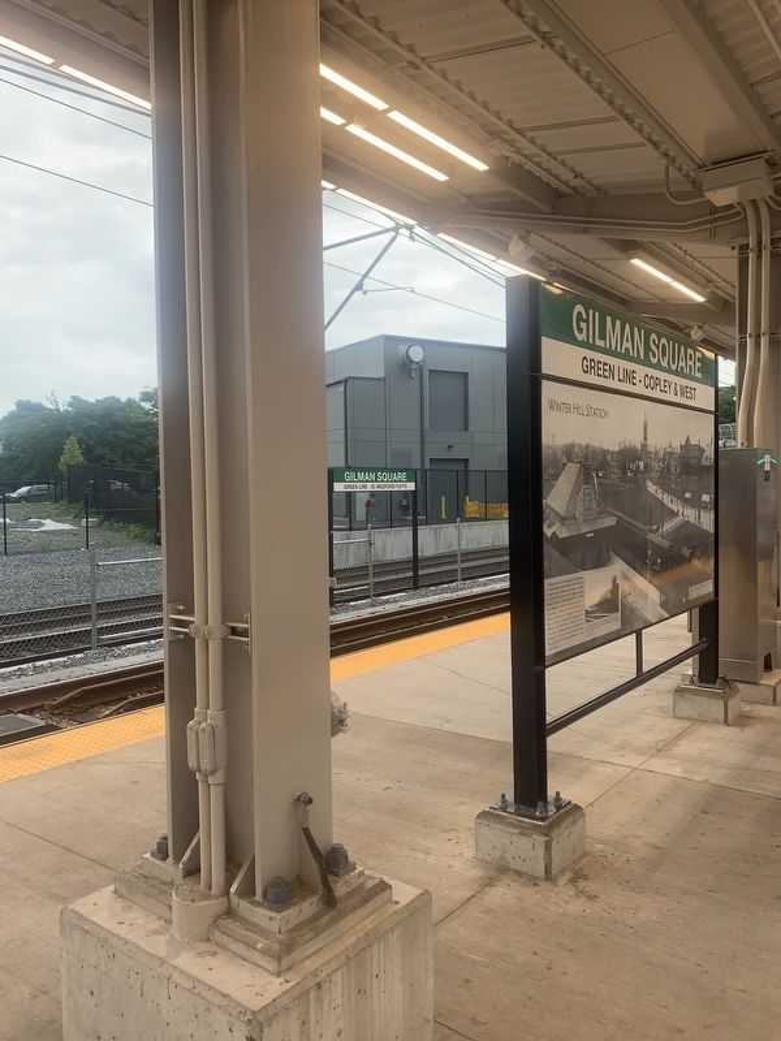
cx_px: 390
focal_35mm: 26
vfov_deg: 67.3
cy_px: 520
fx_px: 782
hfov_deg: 53.1
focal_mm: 4.25
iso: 32
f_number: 1.8
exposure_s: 1/122
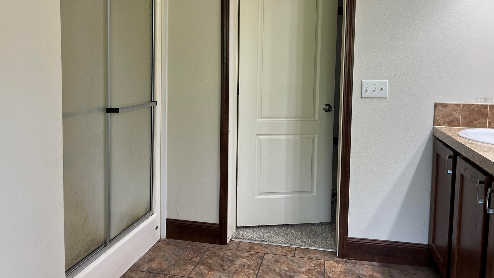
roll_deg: -1.7
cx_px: 253
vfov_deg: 39.8
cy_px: 100
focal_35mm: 29
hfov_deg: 66.1
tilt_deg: -3.1
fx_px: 380
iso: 100
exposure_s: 1/120
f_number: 1.6
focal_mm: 5.1
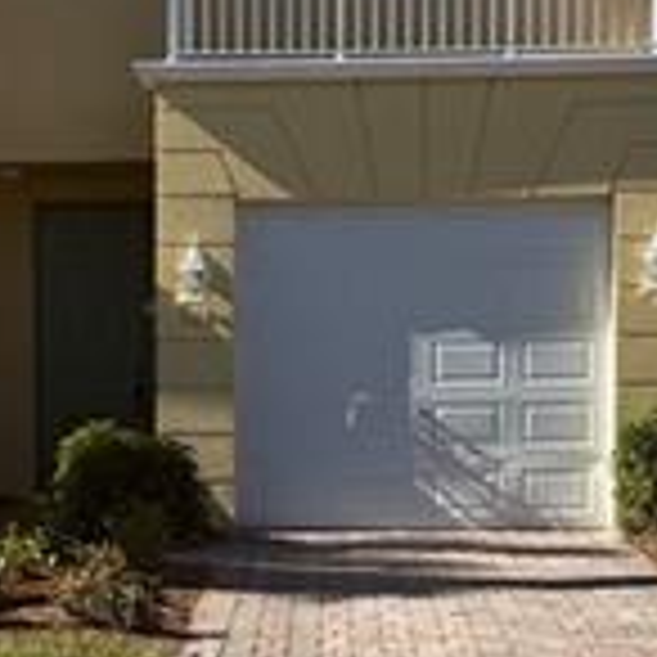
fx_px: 2598
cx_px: 198
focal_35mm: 121
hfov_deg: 14.4
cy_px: 522
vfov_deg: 14.3
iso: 50
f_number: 1.6
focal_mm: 5.96
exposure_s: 1/3831
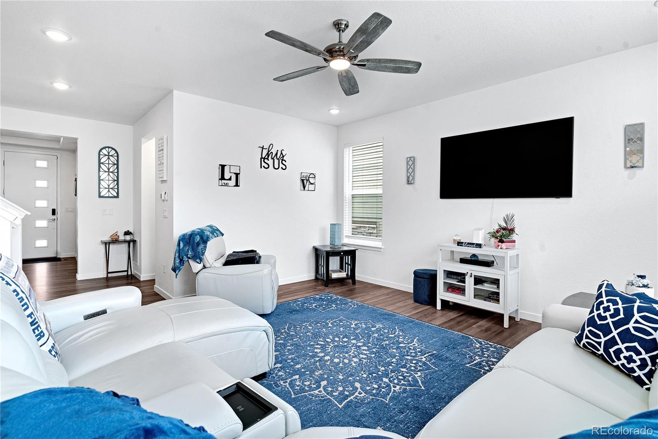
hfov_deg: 93.3
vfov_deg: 70.5
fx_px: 311
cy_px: 220
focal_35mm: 17
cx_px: 329
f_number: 8
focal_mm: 17
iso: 200
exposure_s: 1/8
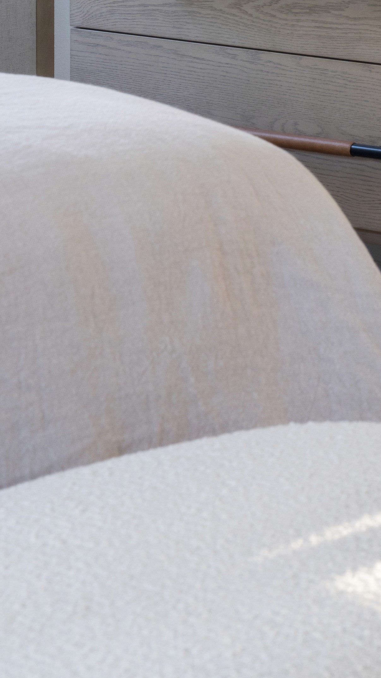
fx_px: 2892
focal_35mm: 161
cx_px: 652
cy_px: -321
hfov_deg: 7.4
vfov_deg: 12.7
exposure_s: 1/2
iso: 400
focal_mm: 47
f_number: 10
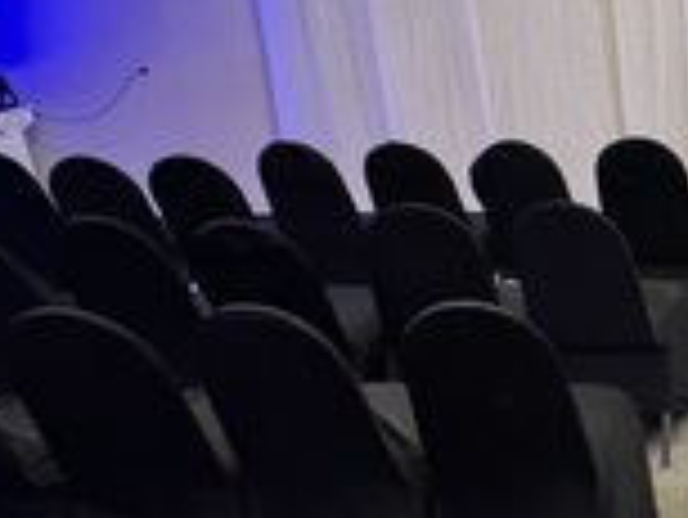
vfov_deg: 26.5
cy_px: 311
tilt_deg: -21.3
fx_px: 1094
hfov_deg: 30.0
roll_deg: +2.0
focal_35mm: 55
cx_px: 818
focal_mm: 2.22
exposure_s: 1/60
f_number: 2.2
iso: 800
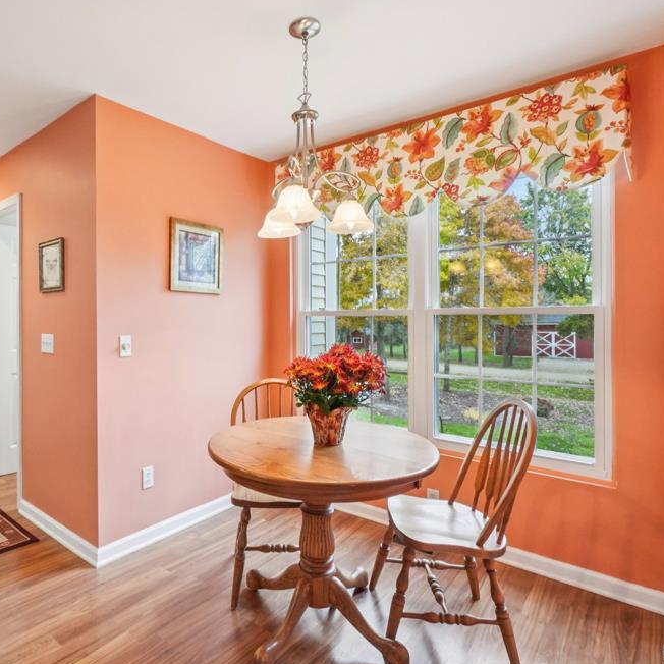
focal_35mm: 20
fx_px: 434
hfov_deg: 73.4
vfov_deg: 74.8
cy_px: 322
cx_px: 244
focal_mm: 10
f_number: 8
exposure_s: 1/30
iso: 640
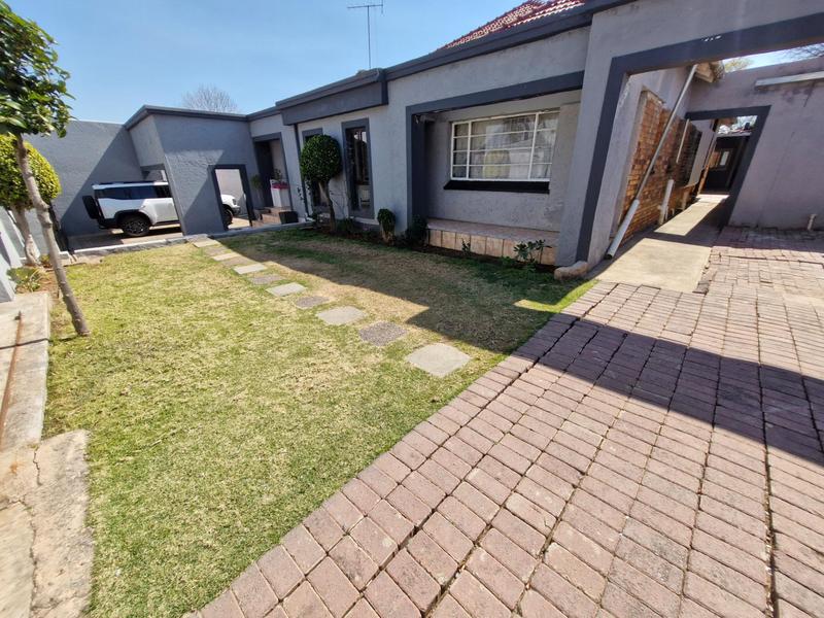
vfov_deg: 89.9
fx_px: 309
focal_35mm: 13
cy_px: 309
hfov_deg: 106.2
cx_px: 412
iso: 50
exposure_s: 1/1104
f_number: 2.2
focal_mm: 1.74
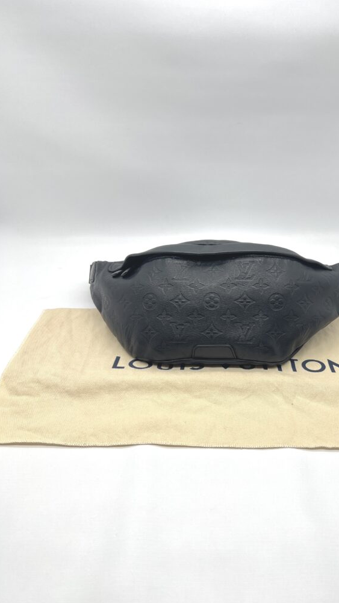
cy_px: 295
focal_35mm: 29
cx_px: 229
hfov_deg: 39.7
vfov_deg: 66.0
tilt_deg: -31.8
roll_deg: -0.1
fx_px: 463
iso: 32
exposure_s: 1/149
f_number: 1.5
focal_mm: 5.7
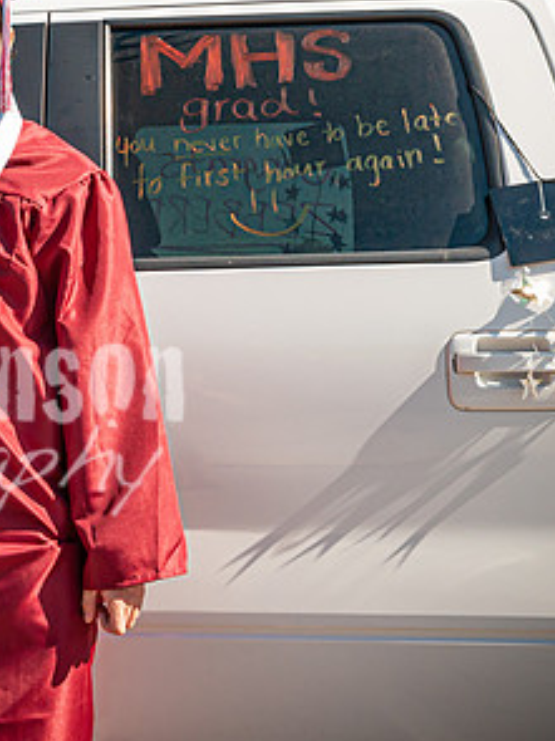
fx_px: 1455
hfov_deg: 21.0
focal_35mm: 68
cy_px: 285
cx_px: 28
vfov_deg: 28.5
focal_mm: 24
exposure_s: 1/320
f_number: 9
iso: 200
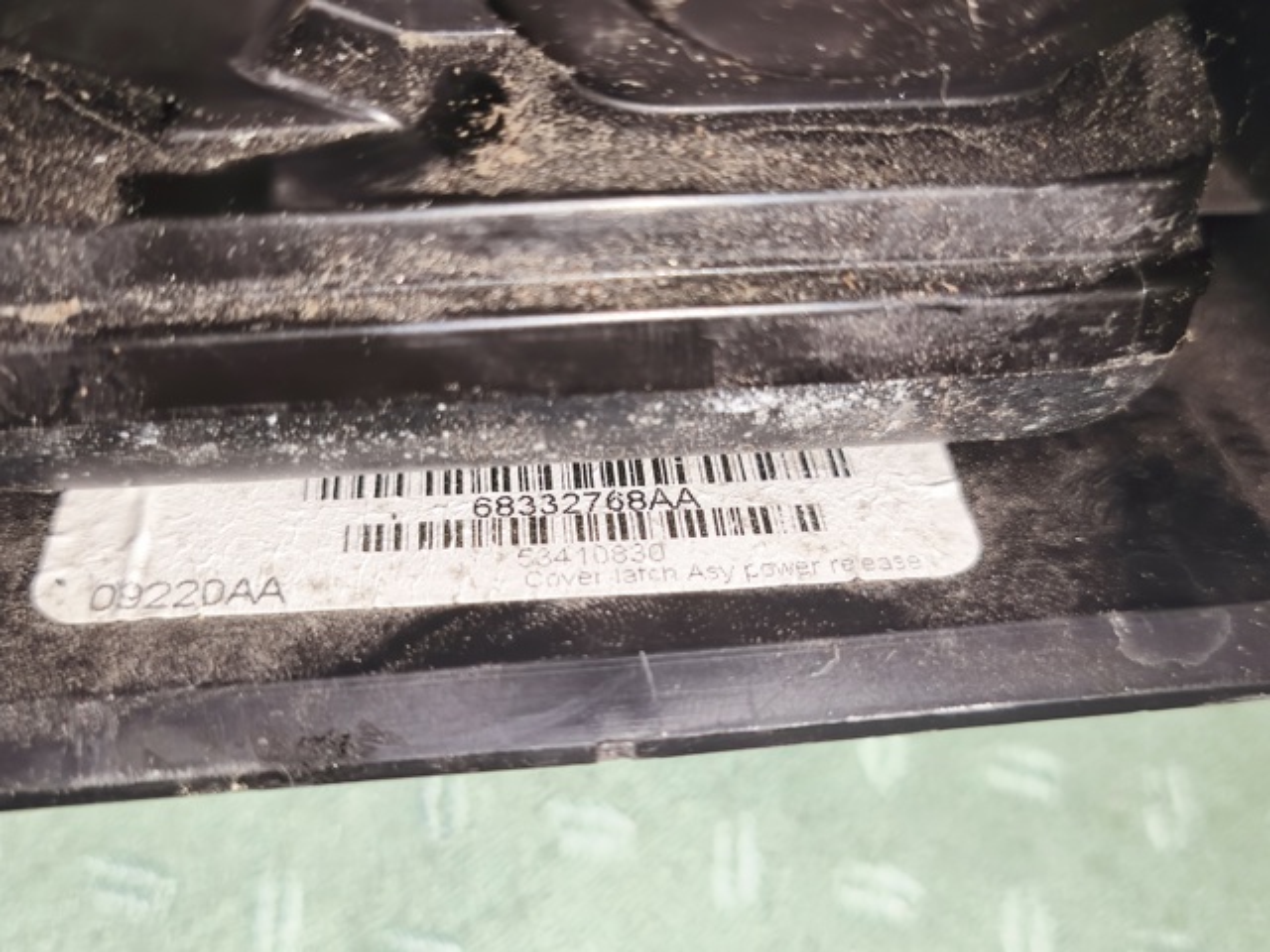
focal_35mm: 35
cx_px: 635
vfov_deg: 40.7
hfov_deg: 52.6
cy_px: 476
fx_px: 1284
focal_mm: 5.35
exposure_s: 1/100
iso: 250
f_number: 1.7
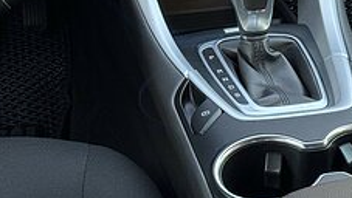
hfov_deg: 17.0
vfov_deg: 9.3
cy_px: -111
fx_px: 1177
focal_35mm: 126
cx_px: 202
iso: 250
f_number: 1.78
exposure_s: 1/56
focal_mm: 6.76
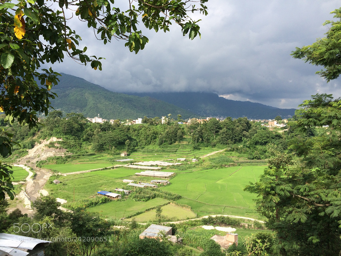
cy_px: 128
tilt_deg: -2.0
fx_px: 286
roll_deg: -0.7
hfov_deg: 61.7
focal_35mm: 29
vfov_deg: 48.2
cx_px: 170
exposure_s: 1/838
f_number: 2.2
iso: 32
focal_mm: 4.15
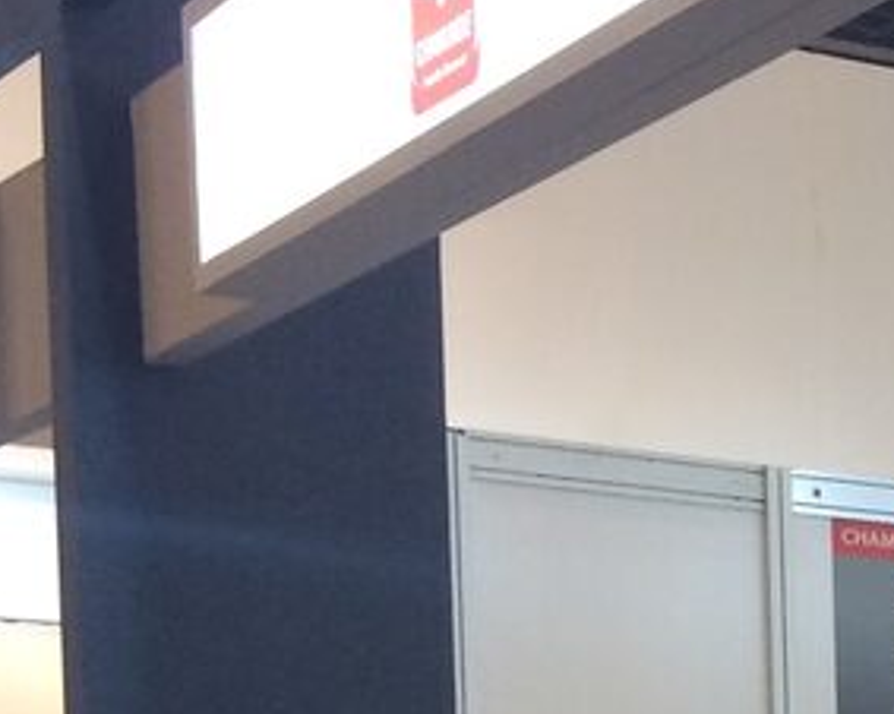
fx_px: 3702
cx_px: 1839
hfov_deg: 12.1
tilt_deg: -5.5
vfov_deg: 10.3
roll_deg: -0.2
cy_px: 1340
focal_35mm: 140
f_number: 2.2
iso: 80
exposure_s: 1/33
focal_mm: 4.15
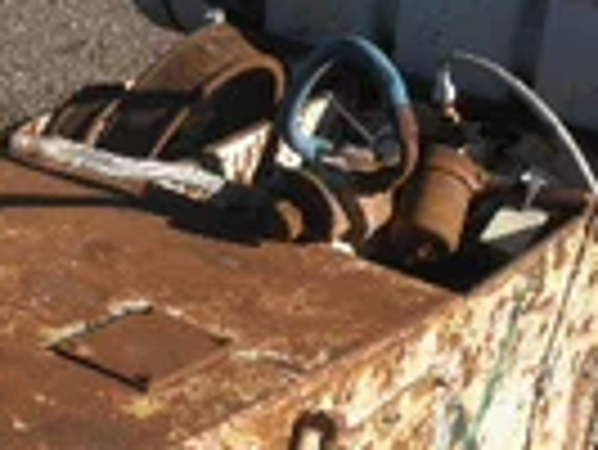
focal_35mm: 105
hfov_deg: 18.7
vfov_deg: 13.9
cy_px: 432
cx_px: 220
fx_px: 1816
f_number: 9.1
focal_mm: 6.1
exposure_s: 1/100
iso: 64
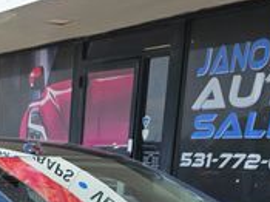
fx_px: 655
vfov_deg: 15.9
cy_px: 315
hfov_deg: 22.6
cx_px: 19
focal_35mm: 84
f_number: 1.7
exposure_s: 1/562
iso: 10
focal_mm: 6.3
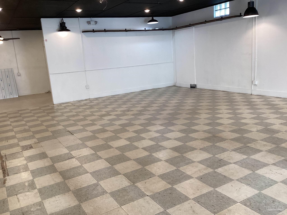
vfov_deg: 45.4
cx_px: 144
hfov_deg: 58.4
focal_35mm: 31
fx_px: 257
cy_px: 108
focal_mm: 3.3
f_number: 2.4
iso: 80
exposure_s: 1/60
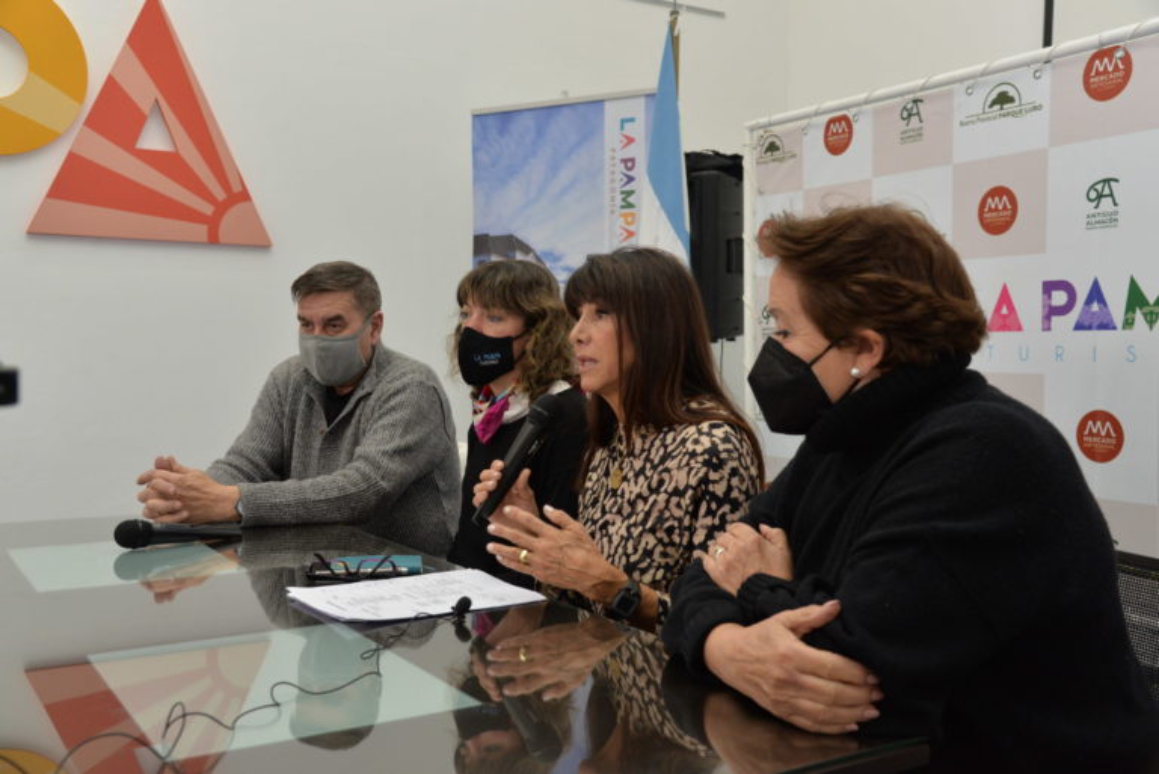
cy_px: 387
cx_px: 580
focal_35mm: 35
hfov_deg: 54.4
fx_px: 1127
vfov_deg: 37.9
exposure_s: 1/200
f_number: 5.6
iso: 2000
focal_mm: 35
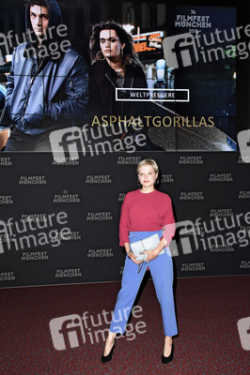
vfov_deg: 49.6
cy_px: 188
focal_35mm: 39
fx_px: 407
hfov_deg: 34.2
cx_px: 125
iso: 1600
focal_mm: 26
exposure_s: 1/160
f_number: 6.3
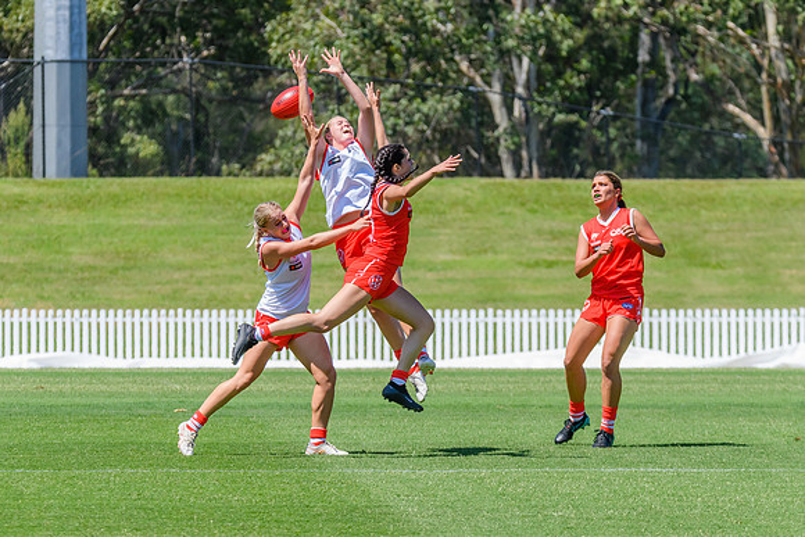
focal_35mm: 414
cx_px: 349
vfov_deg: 3.3
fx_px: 9265
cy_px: 202
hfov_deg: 5.0
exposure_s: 1/2000
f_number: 9
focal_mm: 250
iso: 800
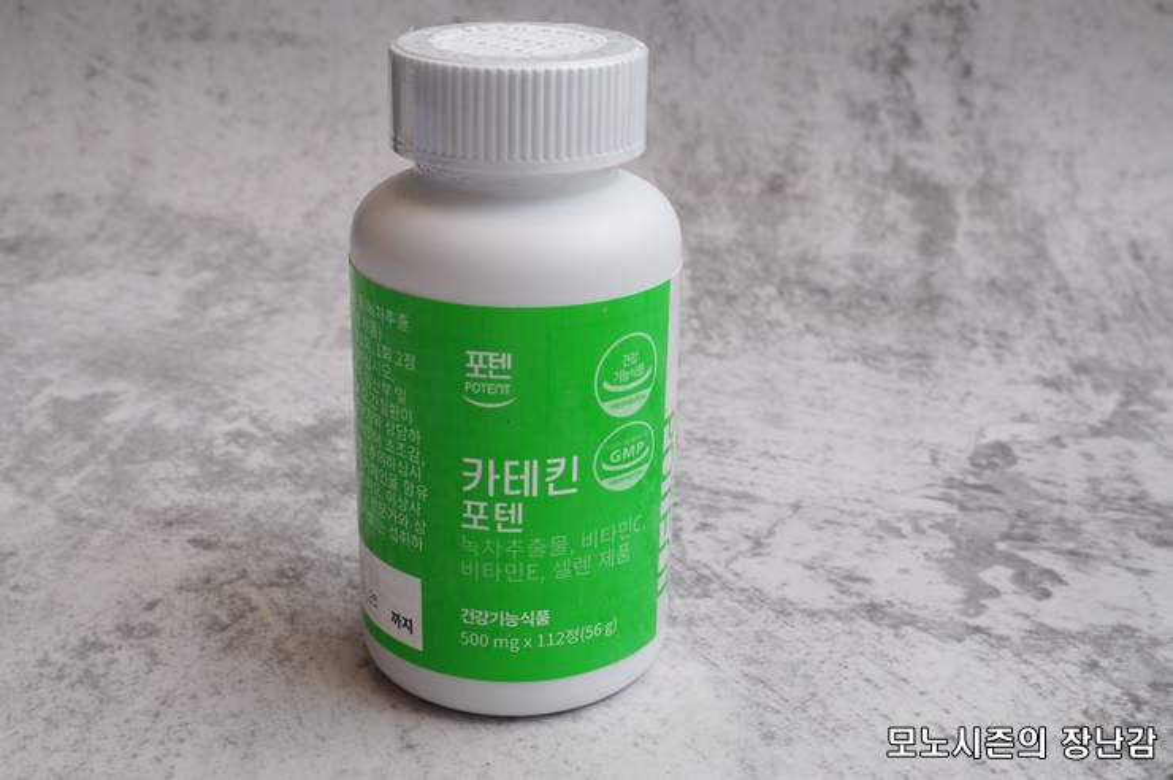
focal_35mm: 45
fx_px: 1465
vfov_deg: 29.8
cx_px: 586
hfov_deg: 43.6
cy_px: 390
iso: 100
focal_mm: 30
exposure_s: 1/60
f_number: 11
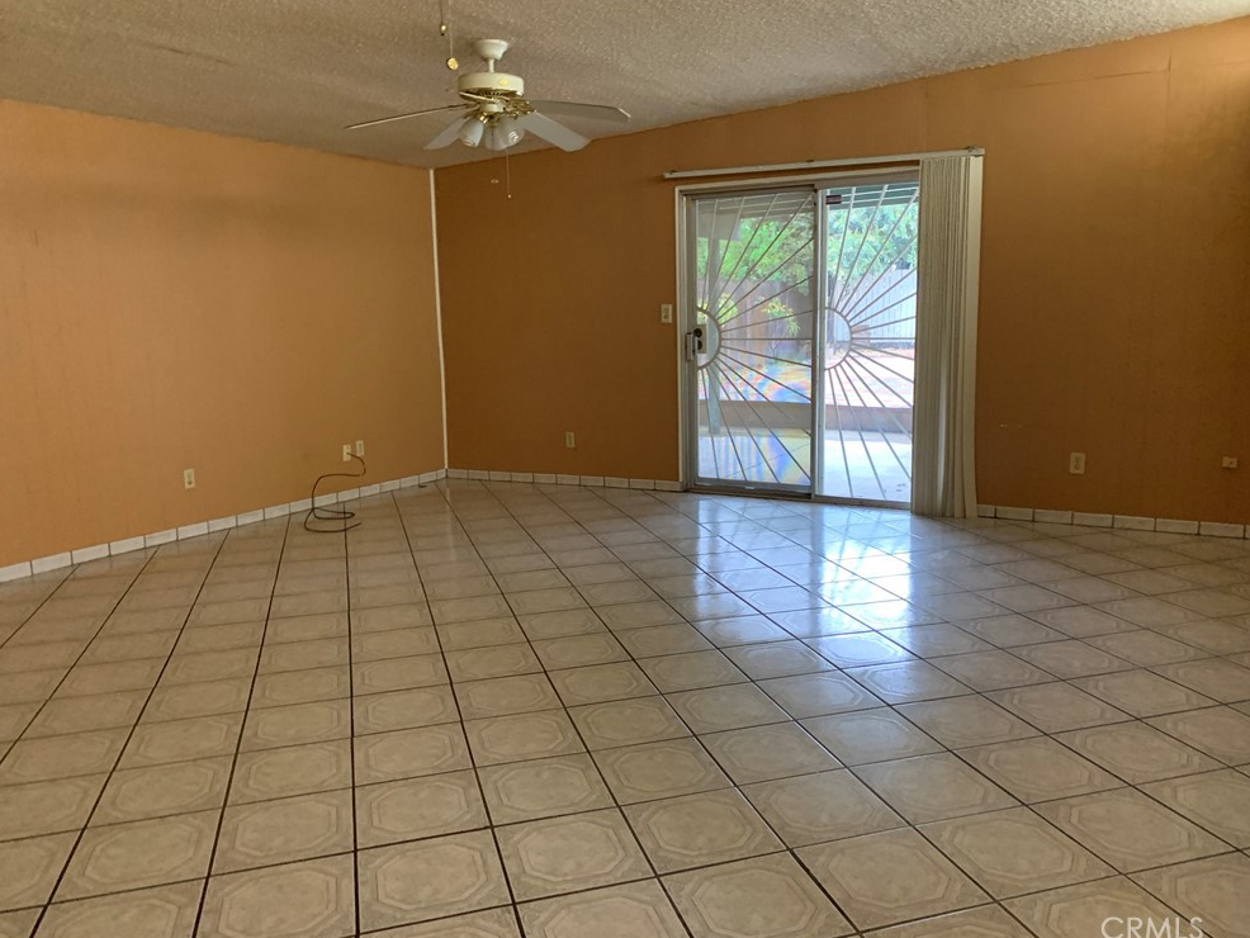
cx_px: 622
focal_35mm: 27
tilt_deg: -6.9
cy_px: 460
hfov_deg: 65.3
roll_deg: +4.1
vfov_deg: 51.4
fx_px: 975
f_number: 1.8
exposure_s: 1/40
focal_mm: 4.25
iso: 400
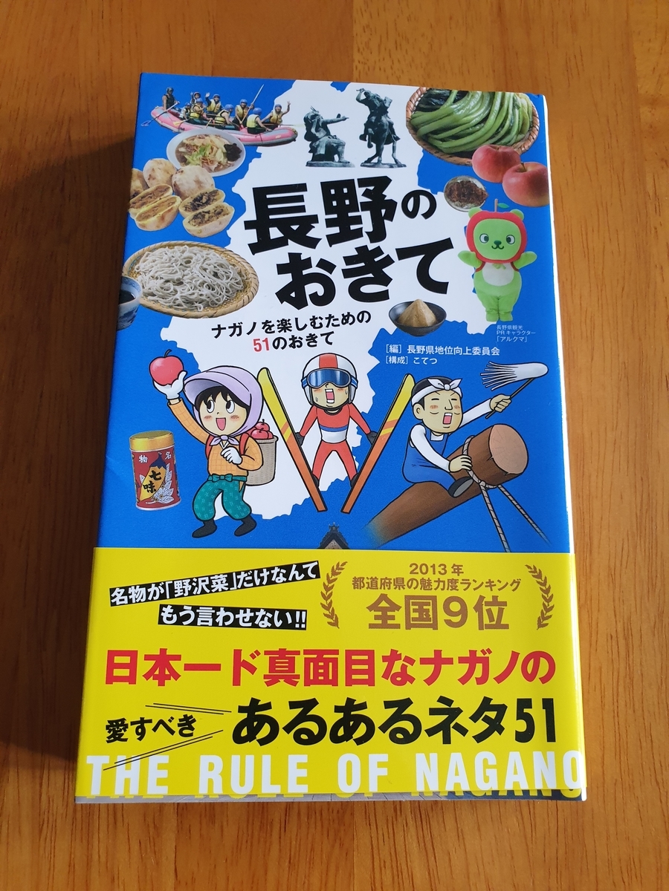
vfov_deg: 67.3
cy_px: 446
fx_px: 670
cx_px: 334
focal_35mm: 26
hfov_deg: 53.1
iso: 250
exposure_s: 1/50
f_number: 2.4
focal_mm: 4.3
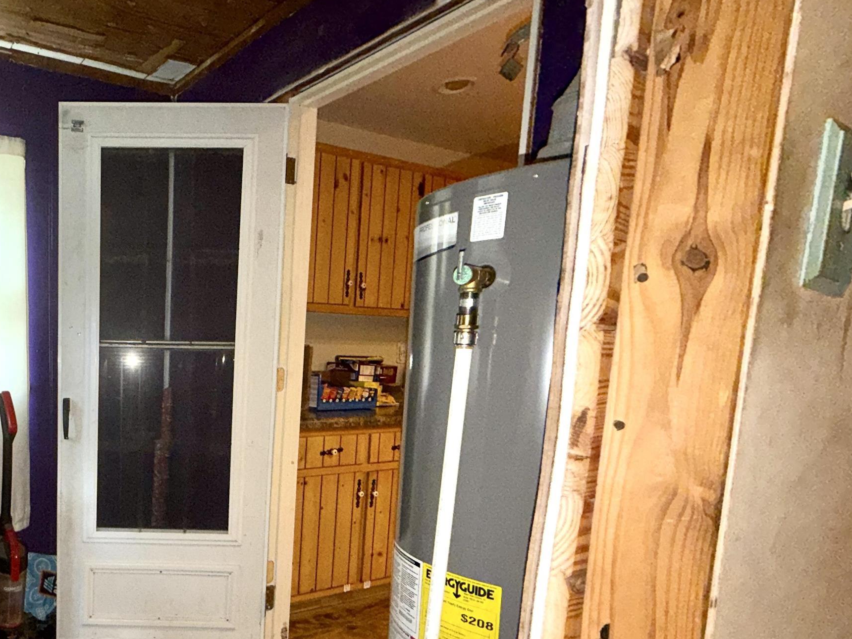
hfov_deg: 61.0
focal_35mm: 25
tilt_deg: -7.5
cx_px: 120
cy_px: 425
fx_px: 615
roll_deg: -1.1
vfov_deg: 53.8
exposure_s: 1/40
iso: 100
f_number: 2.2
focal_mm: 2.22
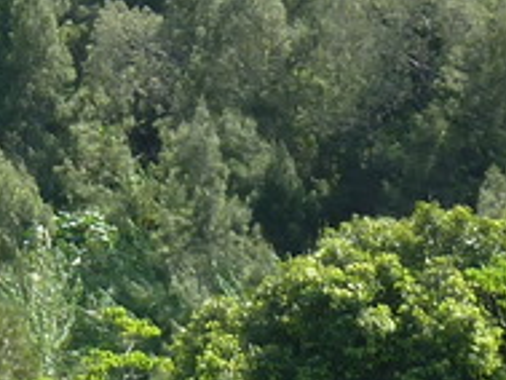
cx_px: -597
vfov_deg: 3.0
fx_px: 7226
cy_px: -297
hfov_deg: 4.0
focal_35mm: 494
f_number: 4.2
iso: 80
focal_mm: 12.8
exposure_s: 1/160
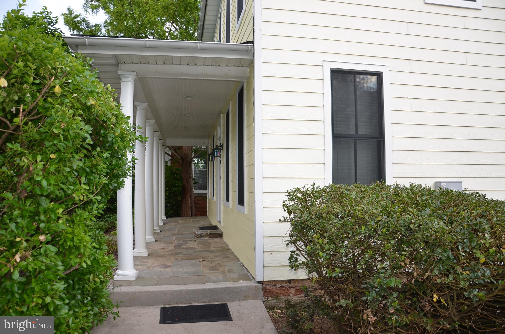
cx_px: 252
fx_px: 378
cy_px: 167
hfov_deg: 67.5
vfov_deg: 47.7
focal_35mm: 27
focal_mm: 18
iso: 200
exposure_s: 1/160
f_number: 3.5
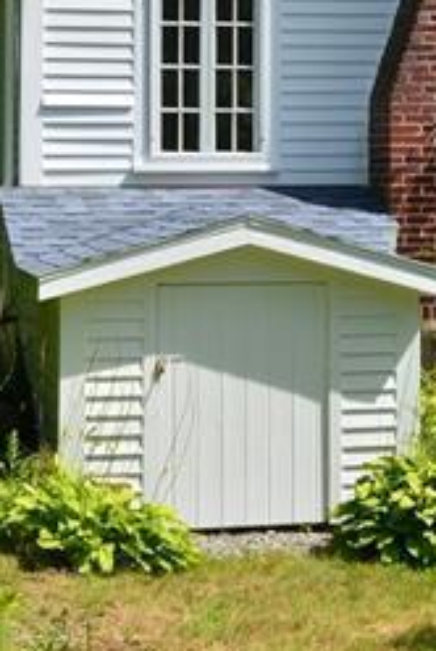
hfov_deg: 12.3
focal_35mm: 111
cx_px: 412
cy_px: -5
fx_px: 2011
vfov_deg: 17.9
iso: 180
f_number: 11
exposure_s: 1/125
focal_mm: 24
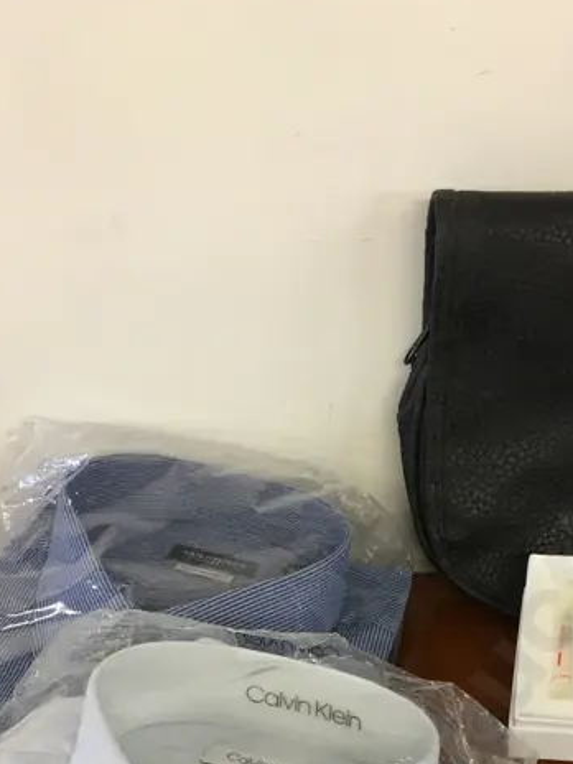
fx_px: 1413
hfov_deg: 22.7
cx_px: 418
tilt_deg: -41.3
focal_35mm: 64
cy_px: 795
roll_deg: +0.5
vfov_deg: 28.1
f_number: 2.2
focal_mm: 4.15
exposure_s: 1/17
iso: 32
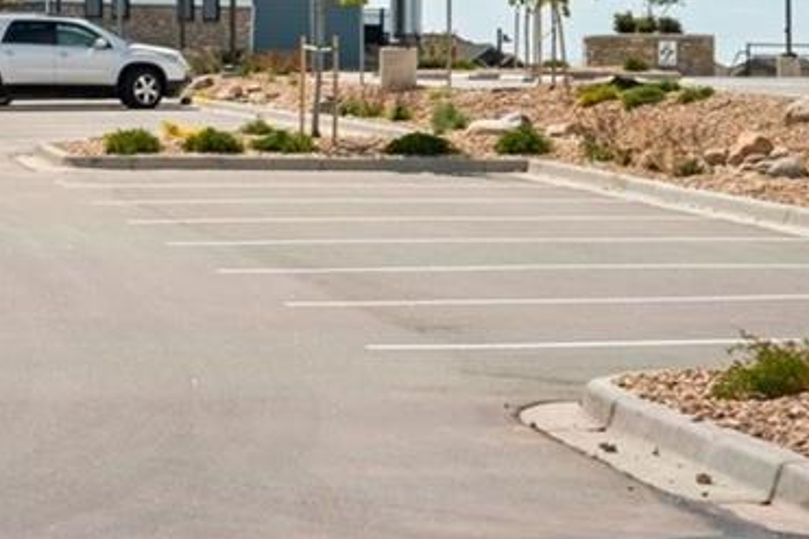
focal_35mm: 151
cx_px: -246
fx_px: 3392
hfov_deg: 13.1
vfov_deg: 9.0
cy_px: -61
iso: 100
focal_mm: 35
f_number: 8
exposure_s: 1/250
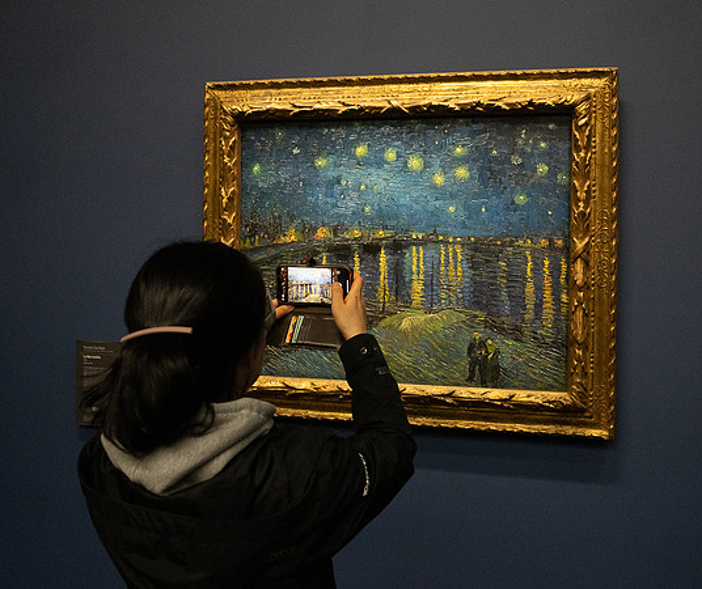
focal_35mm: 36
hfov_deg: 49.2
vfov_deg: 42.2
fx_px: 763
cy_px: 274
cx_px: 411
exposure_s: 1/125
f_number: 4.5
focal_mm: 28
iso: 8000
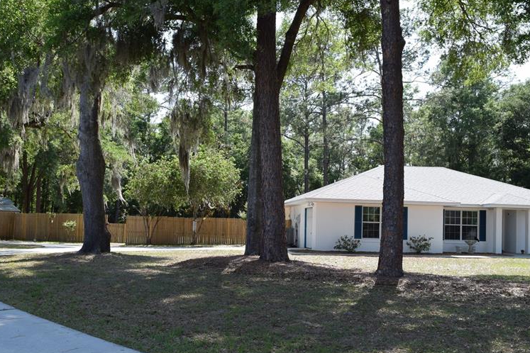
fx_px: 545
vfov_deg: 35.9
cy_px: 205
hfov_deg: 51.7
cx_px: 230
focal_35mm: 37
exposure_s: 1/250
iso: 220
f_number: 8
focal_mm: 18
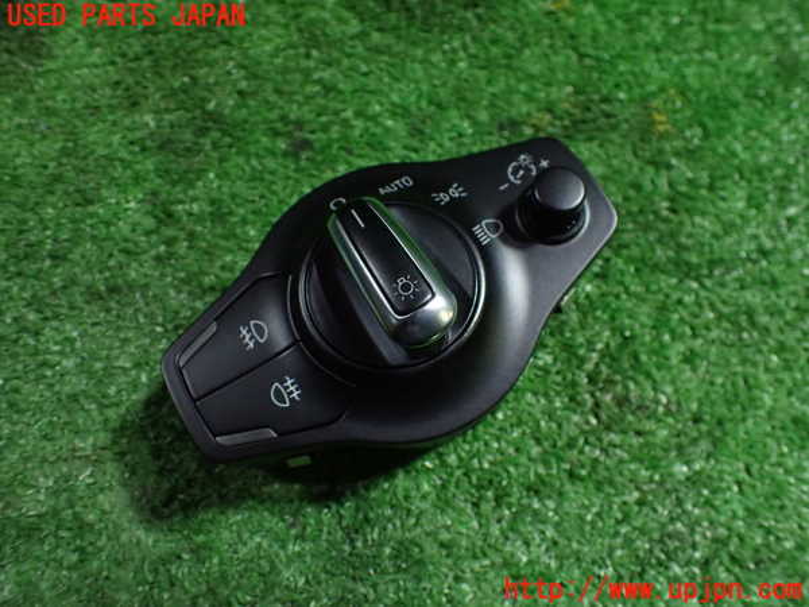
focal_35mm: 30
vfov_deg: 46.8
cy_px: 304
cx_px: 404
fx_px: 701
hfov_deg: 60.0
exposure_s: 1/100
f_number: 2.3
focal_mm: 5.4
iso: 800
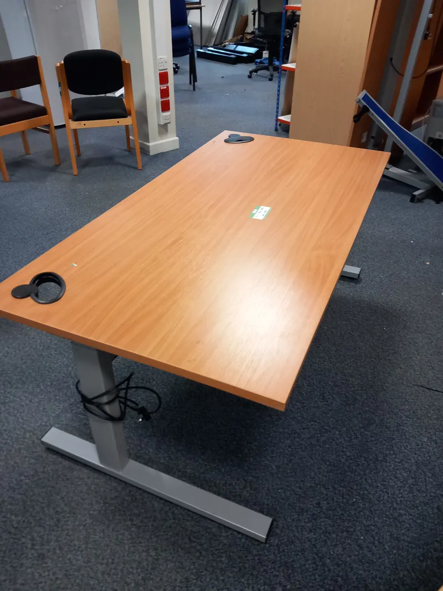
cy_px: 296
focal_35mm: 27
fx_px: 461
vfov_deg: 65.3
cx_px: 222
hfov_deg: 51.3
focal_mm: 4
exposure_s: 1/25
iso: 320
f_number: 1.8
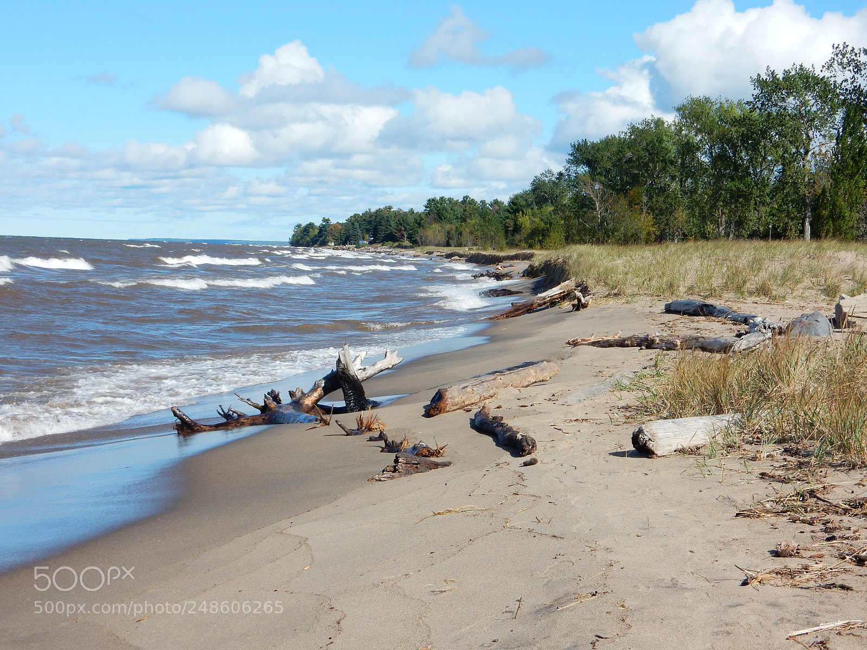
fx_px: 1503
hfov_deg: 32.2
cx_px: 434
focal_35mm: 60
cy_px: 325
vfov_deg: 24.4
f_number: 4.5
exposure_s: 1/800
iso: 125
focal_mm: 10.7
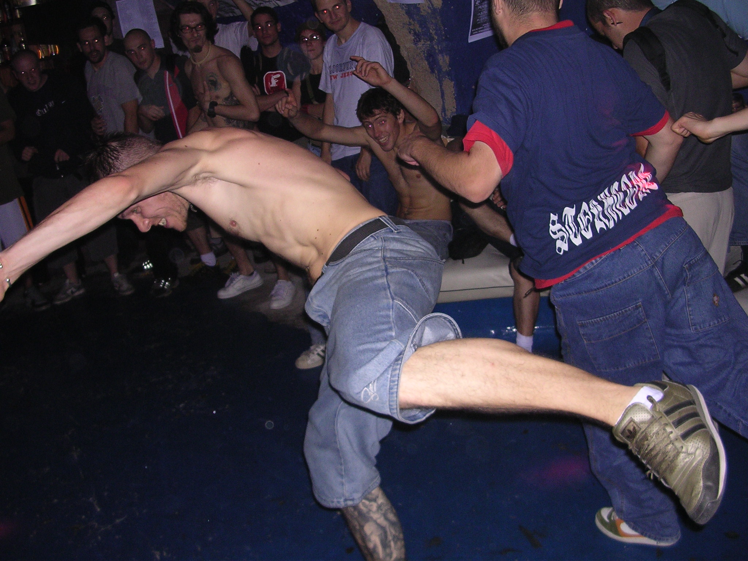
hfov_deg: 49.0
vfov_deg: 37.7
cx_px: 374
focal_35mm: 38
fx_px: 821
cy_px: 280
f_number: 2.8
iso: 175
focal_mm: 5.8
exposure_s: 1/60.1
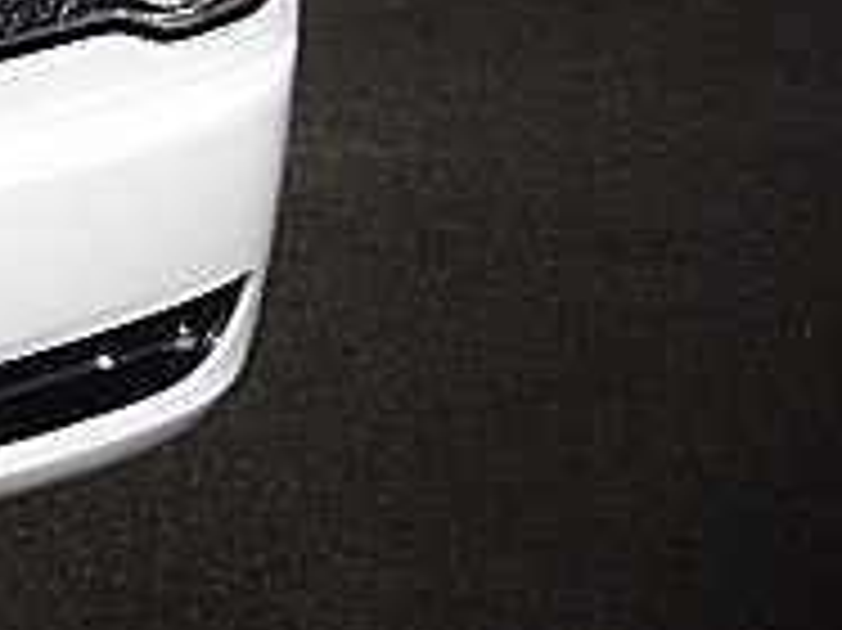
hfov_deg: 14.4
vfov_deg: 11.4
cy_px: -382
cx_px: -594
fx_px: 2990
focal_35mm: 123
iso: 50
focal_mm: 6.3
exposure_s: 1/250
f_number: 7.9
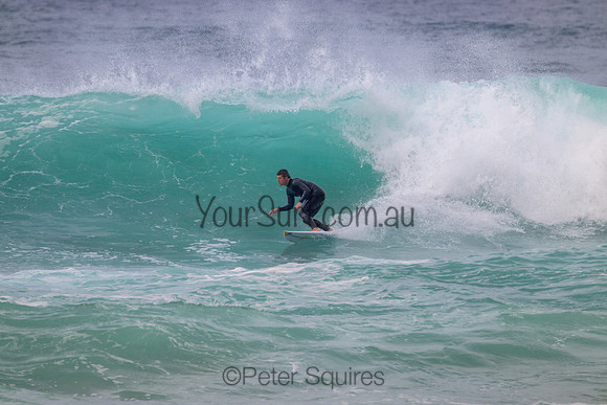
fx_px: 13491
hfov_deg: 2.6
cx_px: 304
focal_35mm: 800
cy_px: 202
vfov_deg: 1.7
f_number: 11
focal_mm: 800
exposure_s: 1/2000
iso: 900
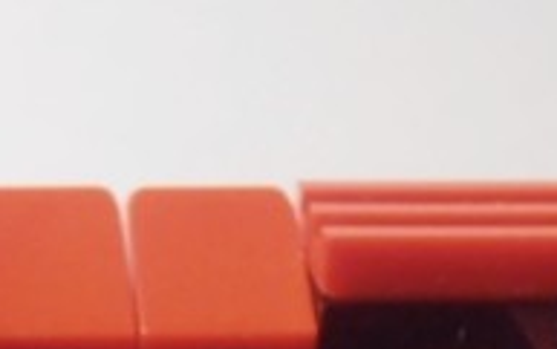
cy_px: 593
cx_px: -98
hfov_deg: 11.2
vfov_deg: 7.0
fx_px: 2780
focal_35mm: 183
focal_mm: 6.61
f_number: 3.9
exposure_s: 1/40
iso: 100
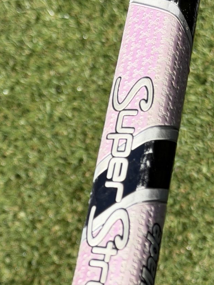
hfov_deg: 12.6
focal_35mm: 118
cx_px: 128
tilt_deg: -71.1
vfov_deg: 16.6
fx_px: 972
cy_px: 207
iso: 64
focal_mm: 6.76
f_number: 1.78
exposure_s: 1/3226
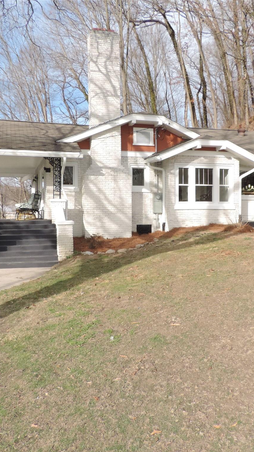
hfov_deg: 33.7
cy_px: 227
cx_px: 143
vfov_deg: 56.6
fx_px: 419
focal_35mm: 35
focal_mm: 4.3
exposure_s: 1/1250
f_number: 3
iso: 220
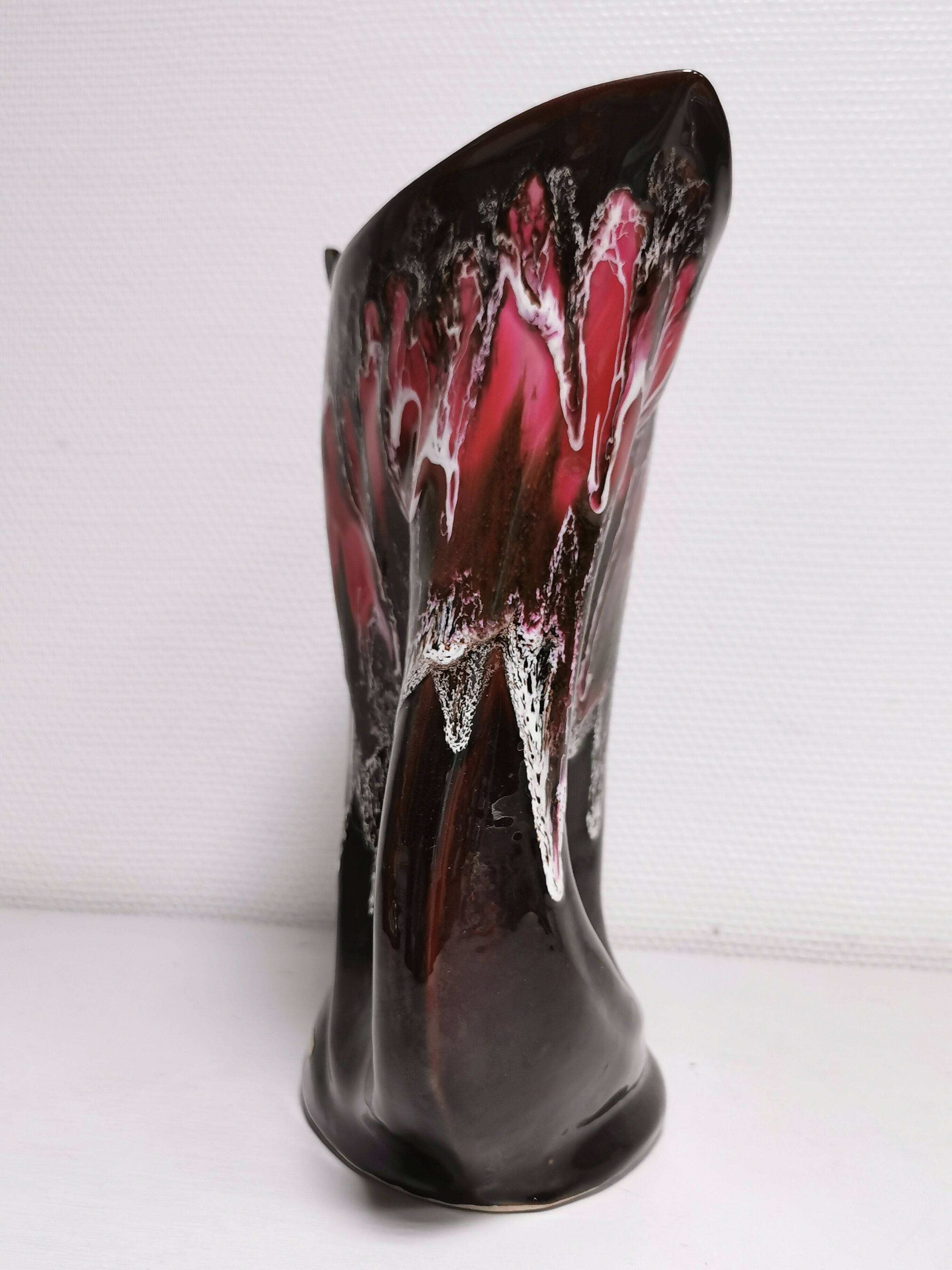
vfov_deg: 54.0
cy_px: 635
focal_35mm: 34
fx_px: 1247
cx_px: 476
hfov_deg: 41.8
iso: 160
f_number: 1.8
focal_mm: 5.58
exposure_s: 1/50
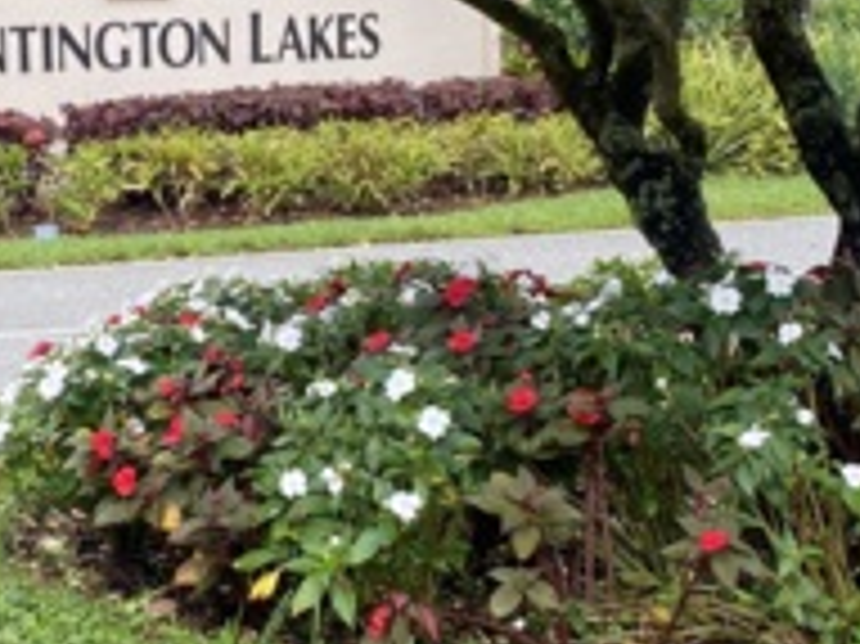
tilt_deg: -6.7
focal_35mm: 87
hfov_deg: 22.1
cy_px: 243
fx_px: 2160
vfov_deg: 16.9
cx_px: 117
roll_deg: +0.3
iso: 32
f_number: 1.8
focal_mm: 4.25
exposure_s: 1/257
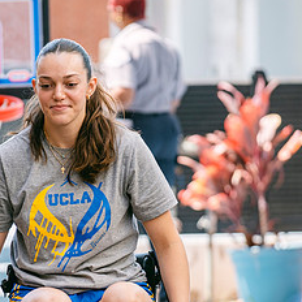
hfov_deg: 5.8
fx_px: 2981
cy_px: 236
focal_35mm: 302
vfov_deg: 5.8
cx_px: 117
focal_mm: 94.5
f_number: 2.8
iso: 160
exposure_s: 1/480
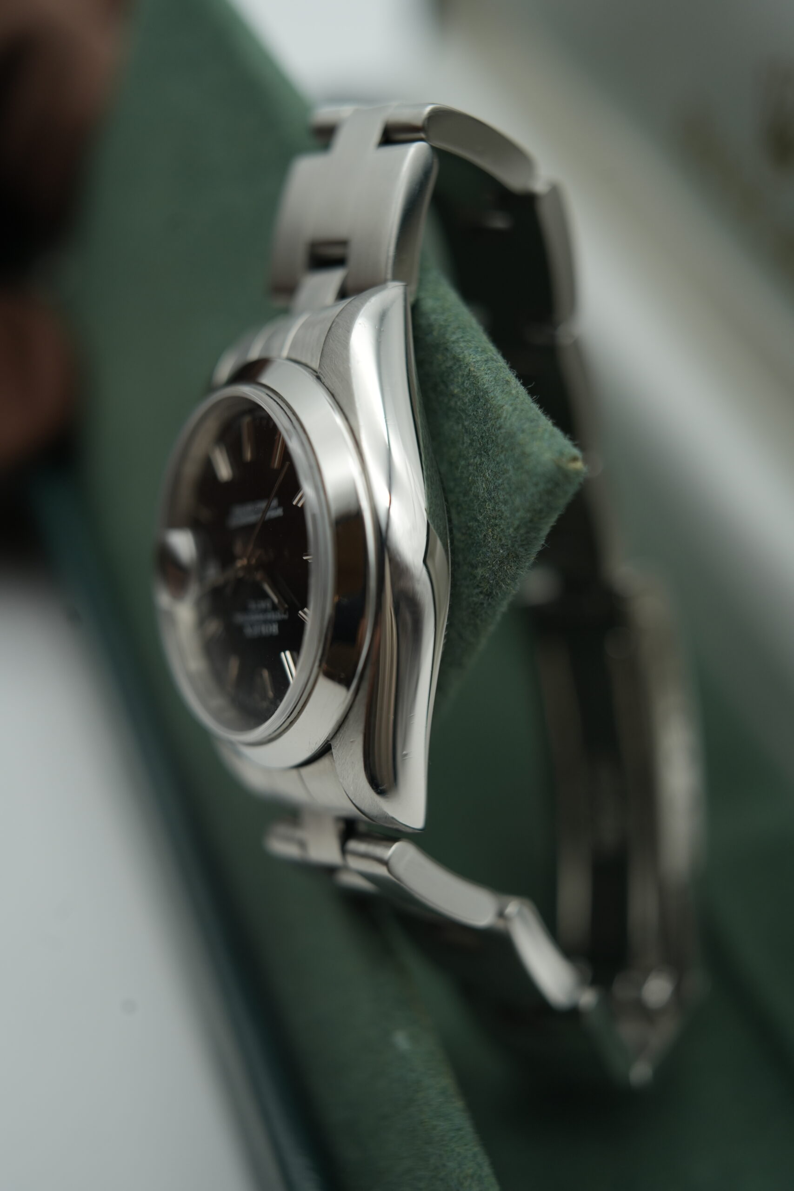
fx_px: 1158
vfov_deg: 54.4
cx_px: 397
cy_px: 596
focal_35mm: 35
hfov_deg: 37.9
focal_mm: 35
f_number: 5
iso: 400
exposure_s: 1/250
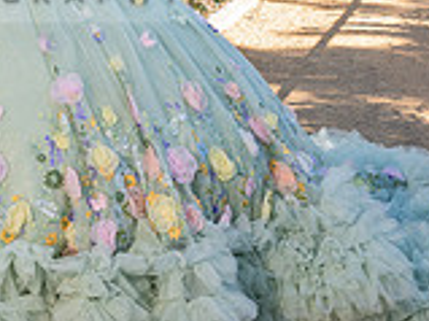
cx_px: -83
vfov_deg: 14.0
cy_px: -81
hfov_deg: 18.3
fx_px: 1263
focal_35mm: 102
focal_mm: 27
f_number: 5
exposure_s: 1/200
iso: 200
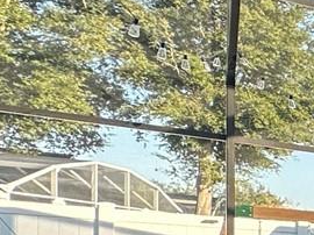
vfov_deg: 16.6
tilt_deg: -2.7
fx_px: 752
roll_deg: -3.4
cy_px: 320
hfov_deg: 12.3
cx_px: 893
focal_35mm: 83
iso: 40
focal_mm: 2.22
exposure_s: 1/214
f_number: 2.2
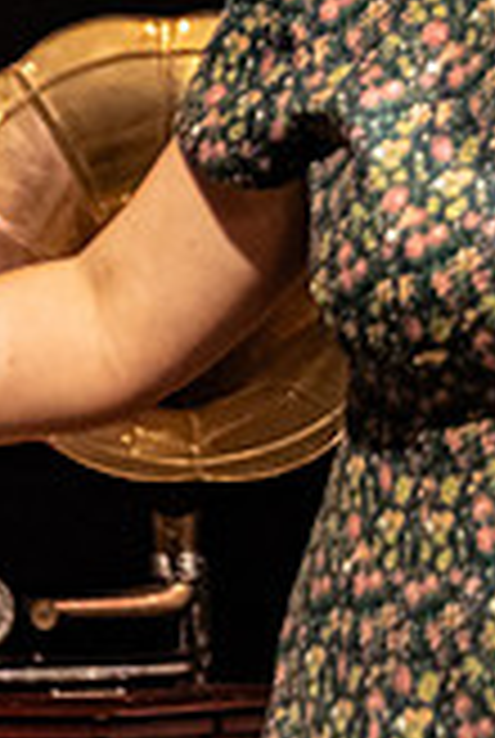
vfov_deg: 3.5
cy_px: -2
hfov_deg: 2.3
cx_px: 896
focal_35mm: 592
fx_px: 12158
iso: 2000
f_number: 3.2
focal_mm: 94.5
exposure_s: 1/250
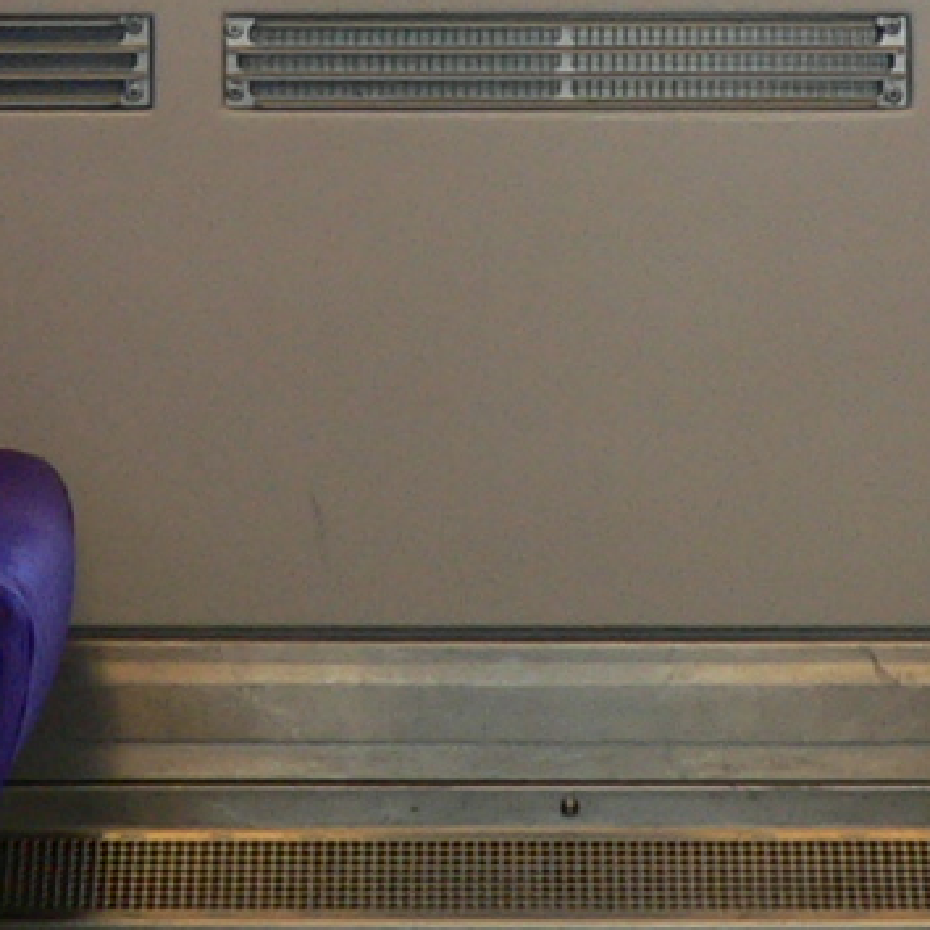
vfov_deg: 9.7
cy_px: -118
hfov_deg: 9.8
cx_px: 439
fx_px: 5441
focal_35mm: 179
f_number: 2.8
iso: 80
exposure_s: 1/25
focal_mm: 5.8
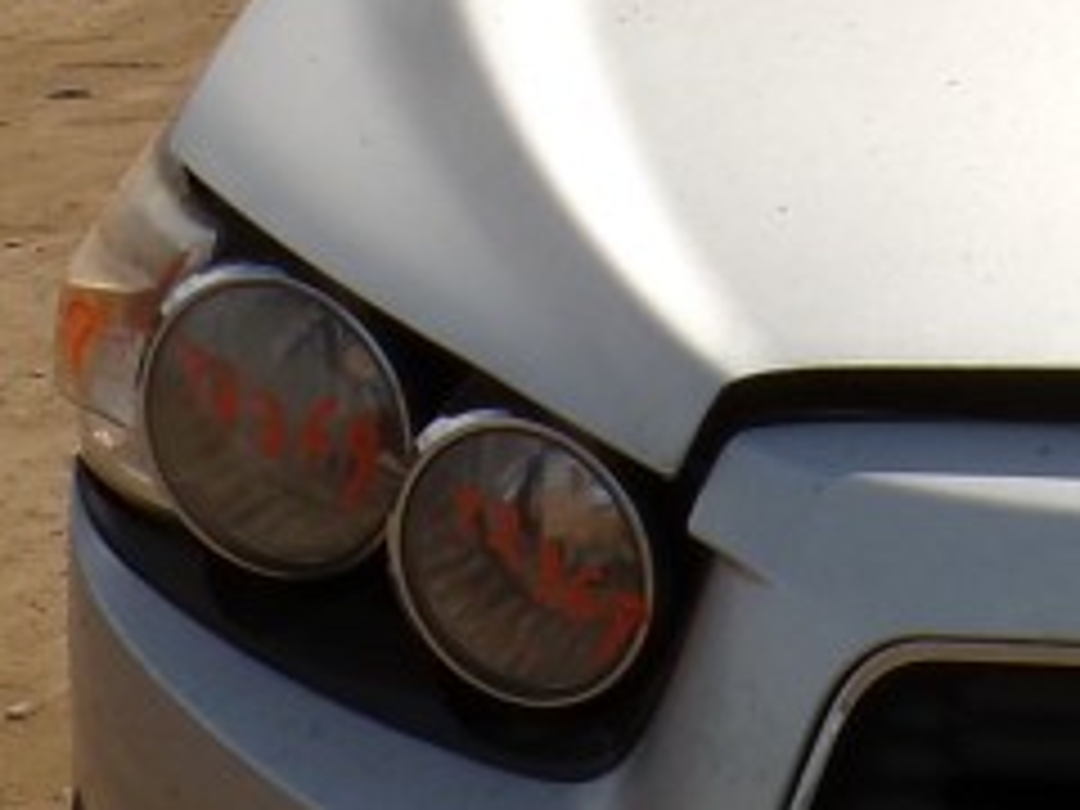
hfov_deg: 14.3
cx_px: 1656
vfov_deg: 11.6
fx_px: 3994
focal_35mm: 128
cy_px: 243
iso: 100
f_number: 5.8
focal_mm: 4.3
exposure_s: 1/800
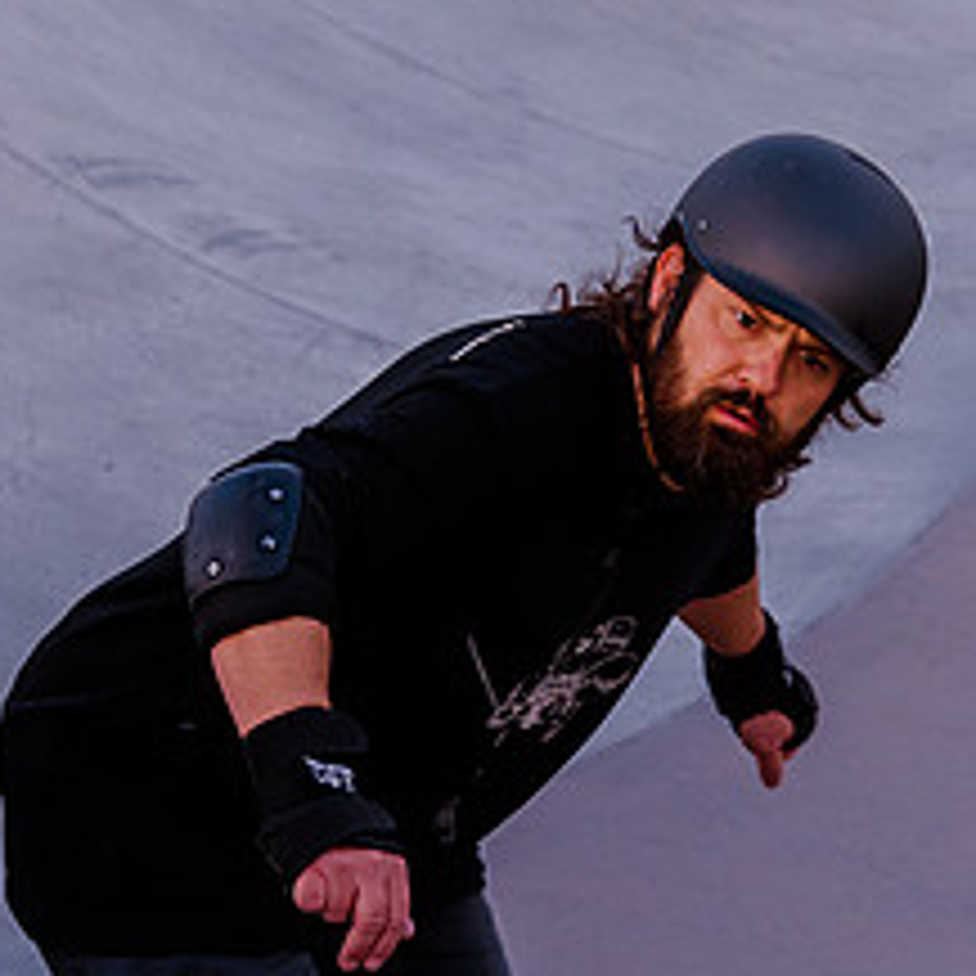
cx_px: 589
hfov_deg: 9.3
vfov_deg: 9.3
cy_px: 693
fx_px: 5997
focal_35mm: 188
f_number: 4
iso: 800
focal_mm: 65
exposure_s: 1/500
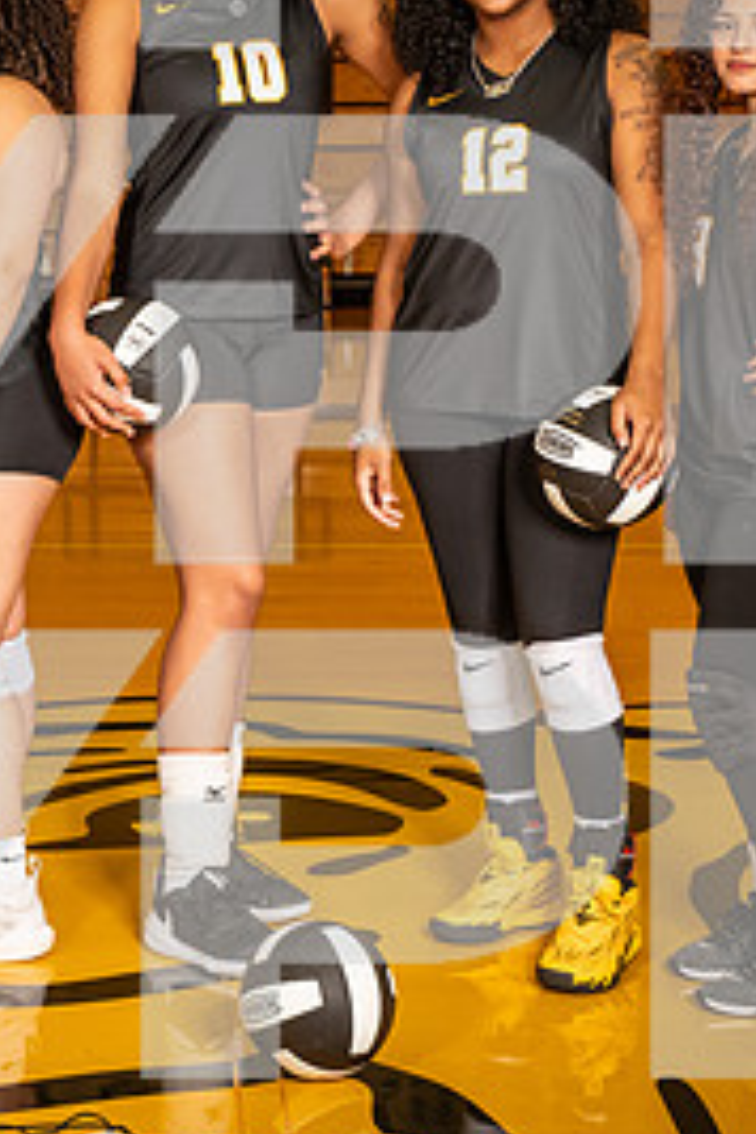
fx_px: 3150
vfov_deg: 20.3
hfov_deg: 13.6
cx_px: 72
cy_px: 342
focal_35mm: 100
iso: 800
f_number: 7.1
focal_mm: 46
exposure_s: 1/320
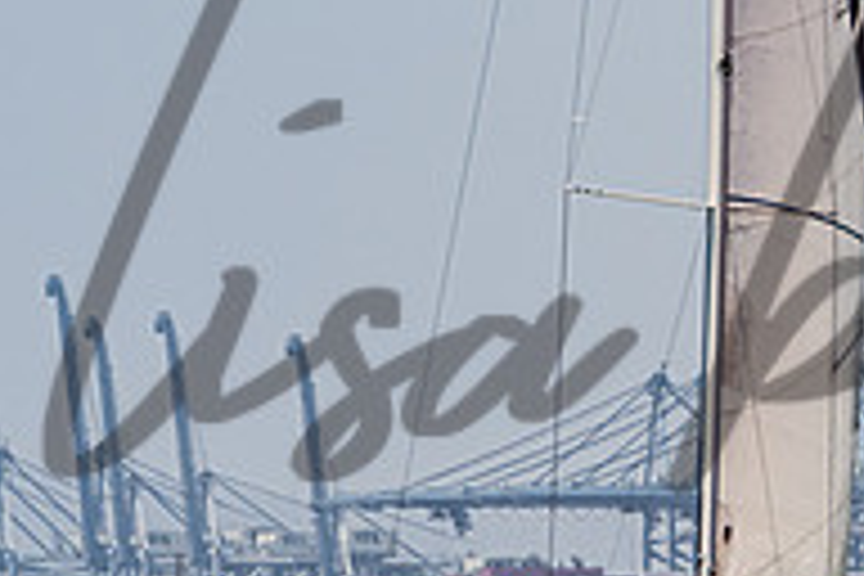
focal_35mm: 938
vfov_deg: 1.5
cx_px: 953
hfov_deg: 2.2
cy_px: 335
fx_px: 22510
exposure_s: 1/2000
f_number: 8
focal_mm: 240
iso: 400
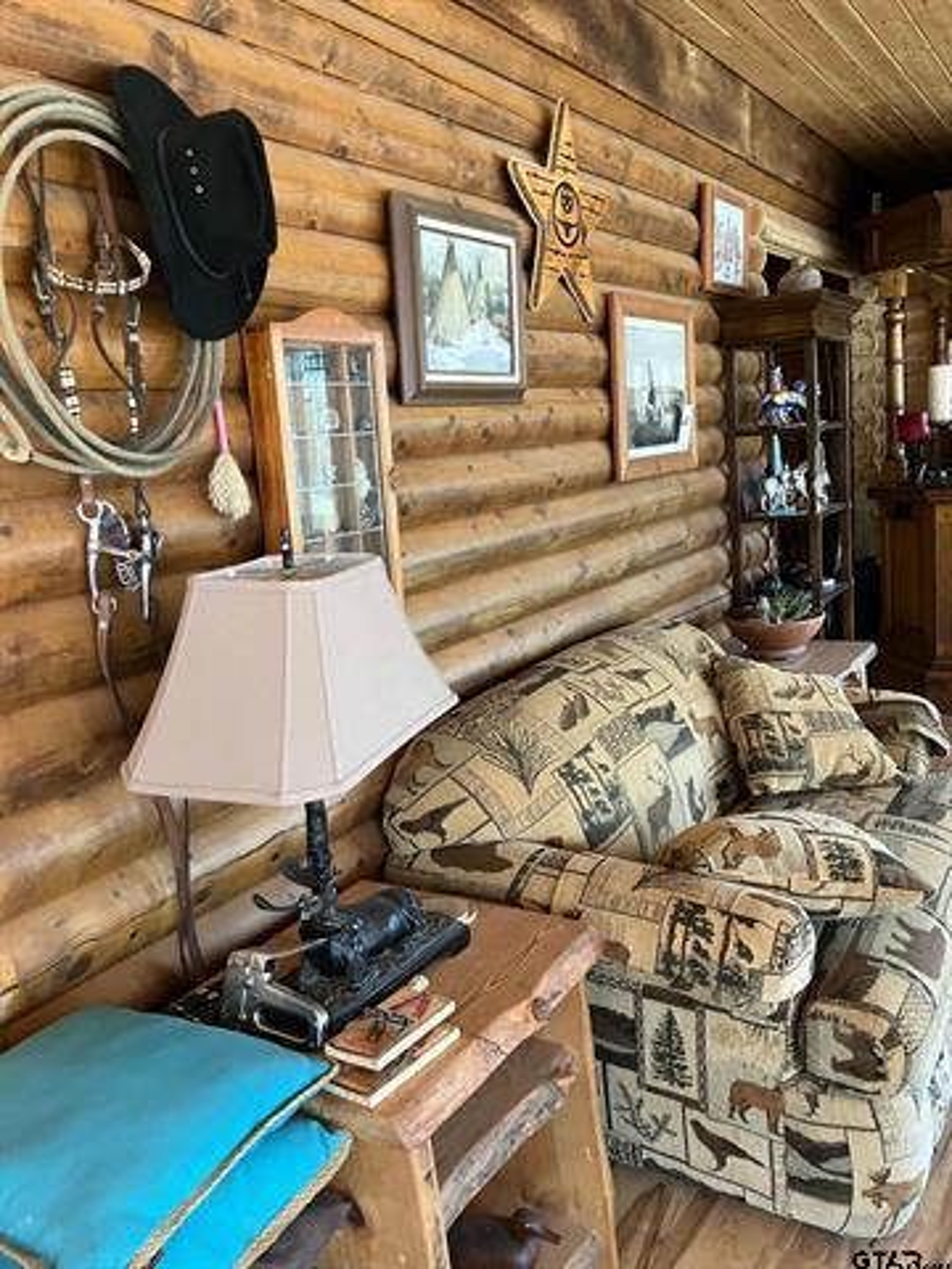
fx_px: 1027
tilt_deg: -9.1
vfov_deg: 63.4
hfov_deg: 49.7
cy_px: 634
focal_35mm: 28
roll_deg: +3.9
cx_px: 476
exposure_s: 1/60
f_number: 1.8
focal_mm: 3.99
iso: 320
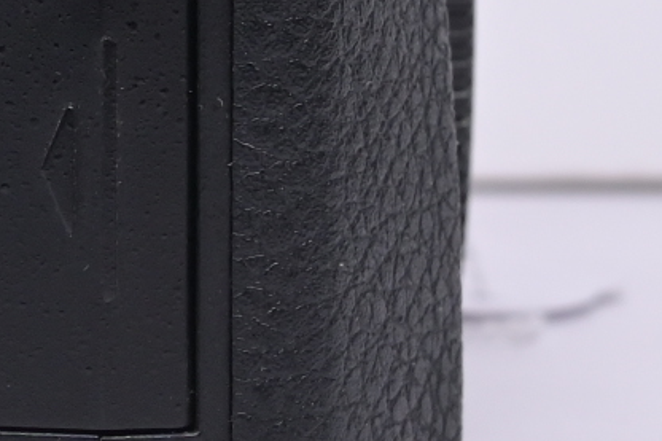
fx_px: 5349
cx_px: 121
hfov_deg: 7.1
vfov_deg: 4.7
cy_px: -314
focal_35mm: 291
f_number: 9
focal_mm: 40
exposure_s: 1/80
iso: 640
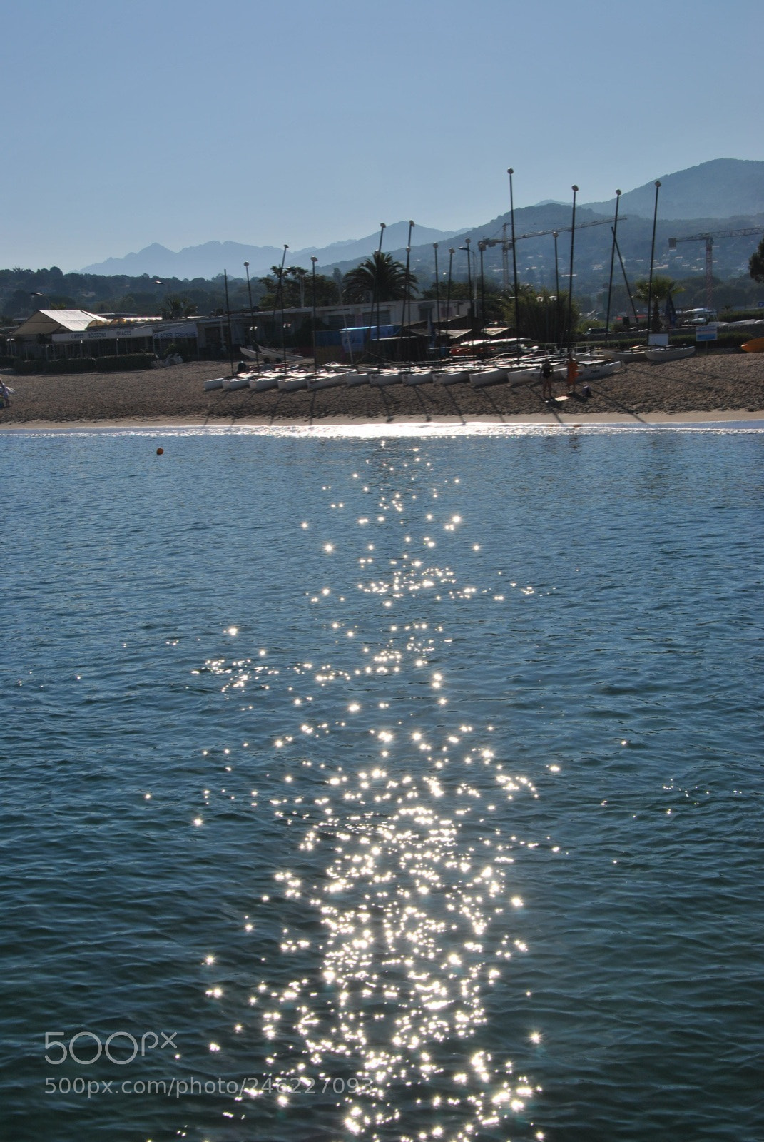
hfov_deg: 28.2
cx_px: 382
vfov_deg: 41.1
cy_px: 571
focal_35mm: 48
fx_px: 1524
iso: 100
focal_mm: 32
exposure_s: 1/640
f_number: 13
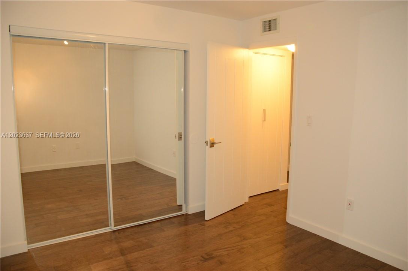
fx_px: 306
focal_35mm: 27
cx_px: 204
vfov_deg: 47.8
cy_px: 136
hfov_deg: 67.4
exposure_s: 1/60
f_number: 4.5
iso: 1100
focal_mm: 18
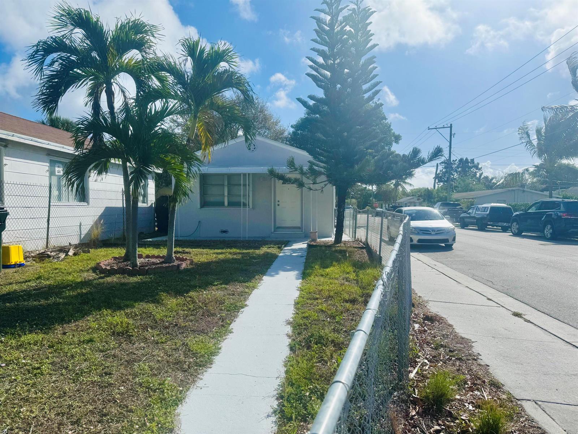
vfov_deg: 56.8
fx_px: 401
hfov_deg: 71.6
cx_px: 289
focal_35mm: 24
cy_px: 217
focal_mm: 6.86
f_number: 1.78
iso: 80
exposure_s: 1/12346
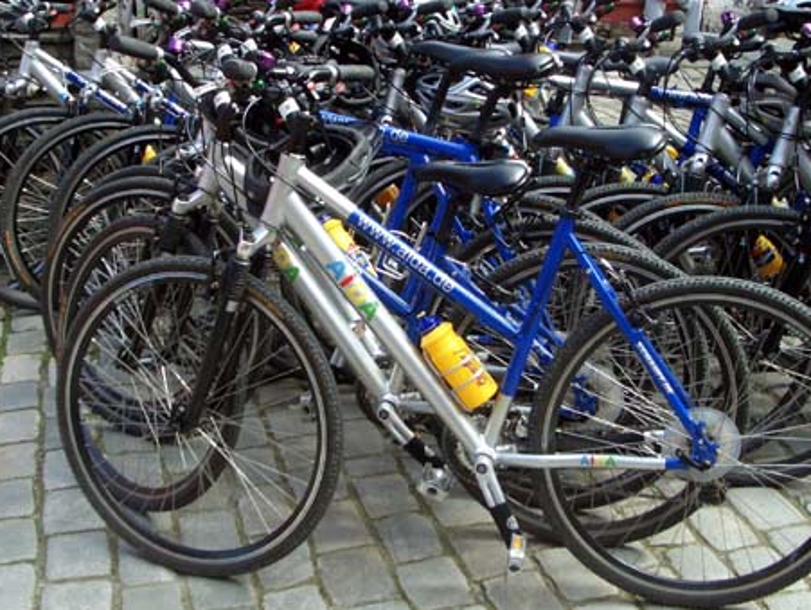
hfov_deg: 38.2
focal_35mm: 50
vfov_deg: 29.1
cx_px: 399
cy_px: 256
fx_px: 1172
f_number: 4.6
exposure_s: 1/100
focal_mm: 6.8
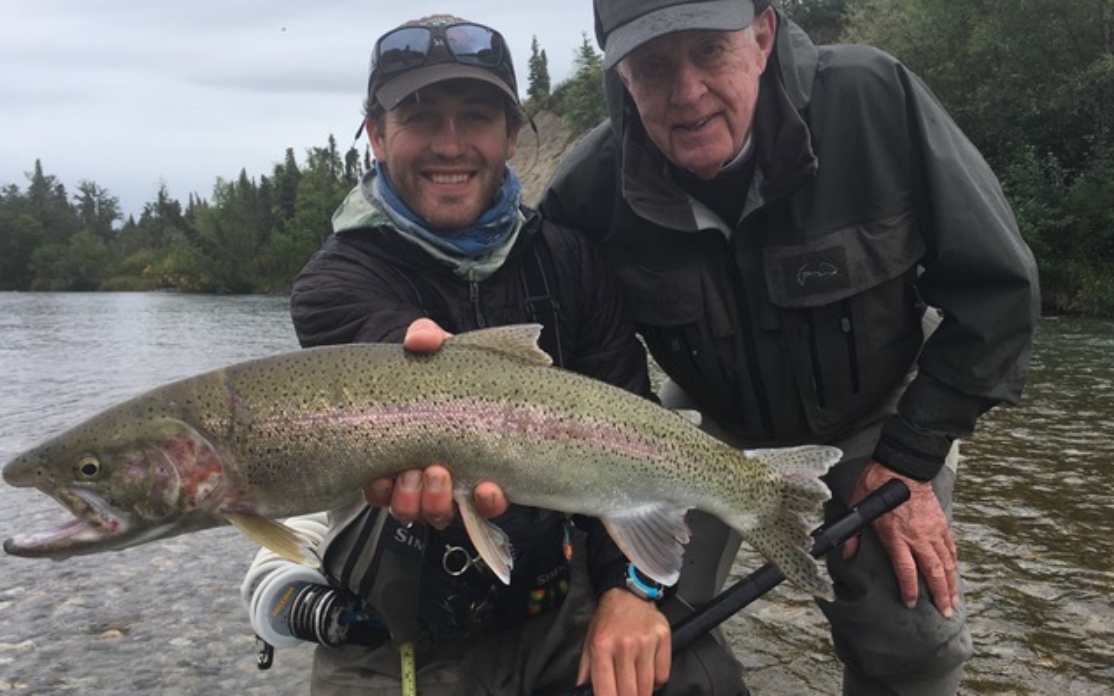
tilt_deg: -3.1
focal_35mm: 31
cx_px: 554
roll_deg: +0.2
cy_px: 307
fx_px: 941
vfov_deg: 40.5
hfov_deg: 61.2
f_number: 2.2
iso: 25
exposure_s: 1/725
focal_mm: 4.15
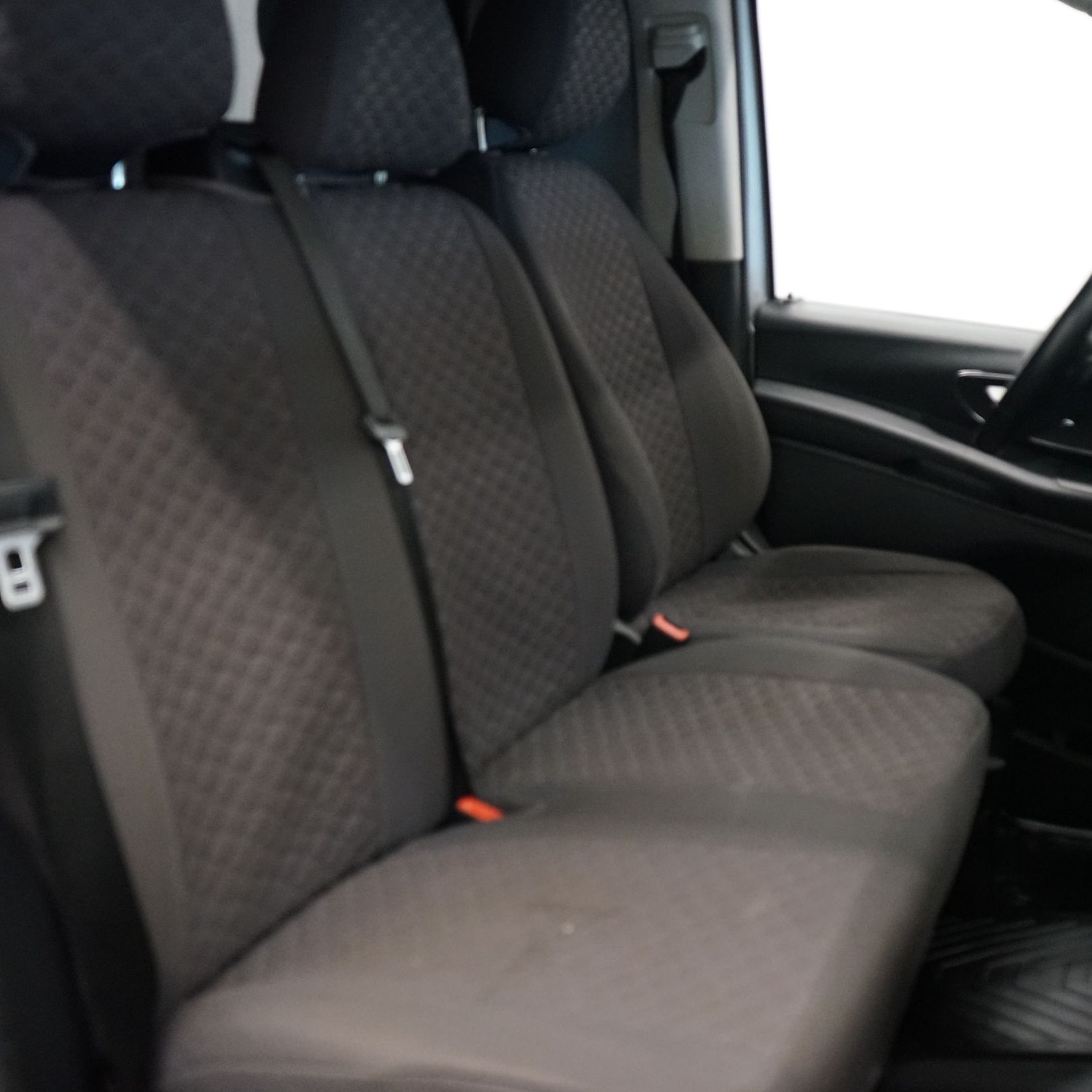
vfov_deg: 42.8
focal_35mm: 39
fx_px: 1392
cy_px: 540
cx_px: 613
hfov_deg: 42.8
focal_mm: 30
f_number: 3.5
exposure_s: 1/160
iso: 4000
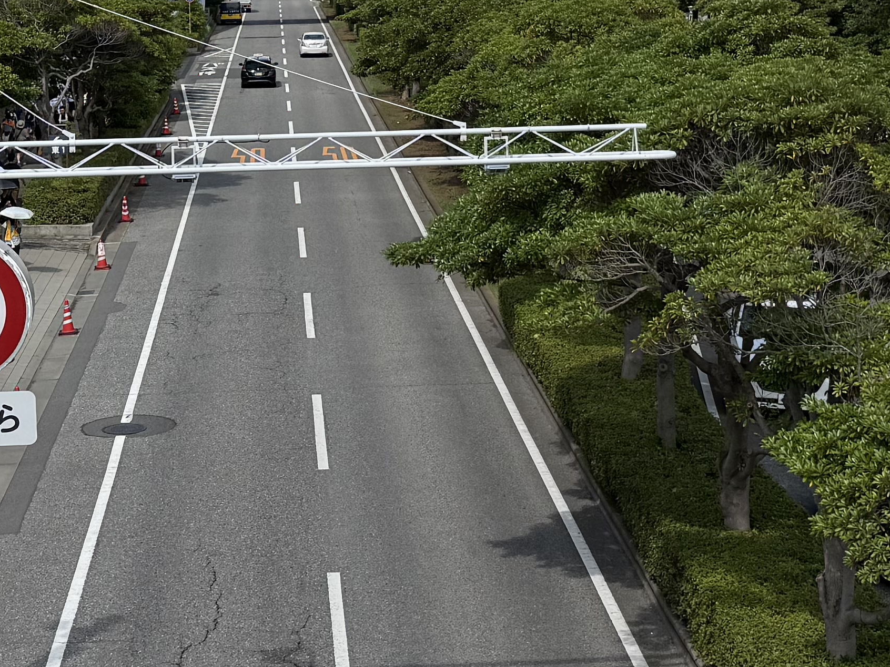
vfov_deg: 17.9
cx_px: 356
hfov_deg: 24.1
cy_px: 47
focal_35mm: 81
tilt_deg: -4.1
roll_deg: +0.0
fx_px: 2083
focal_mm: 6.76
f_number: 1.78
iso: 80
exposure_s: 1/5714
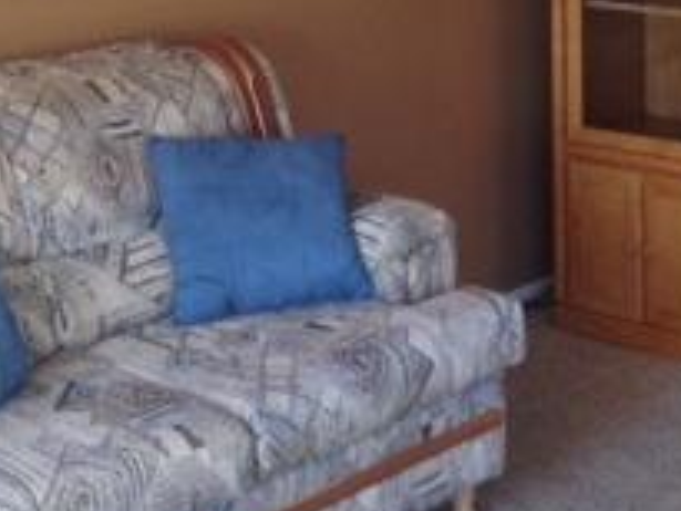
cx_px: 515
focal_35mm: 103
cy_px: 23
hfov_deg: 18.9
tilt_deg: -10.2
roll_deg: +1.5
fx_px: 2028
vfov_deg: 14.2
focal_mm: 4.12
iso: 50
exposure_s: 1/27
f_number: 2.4
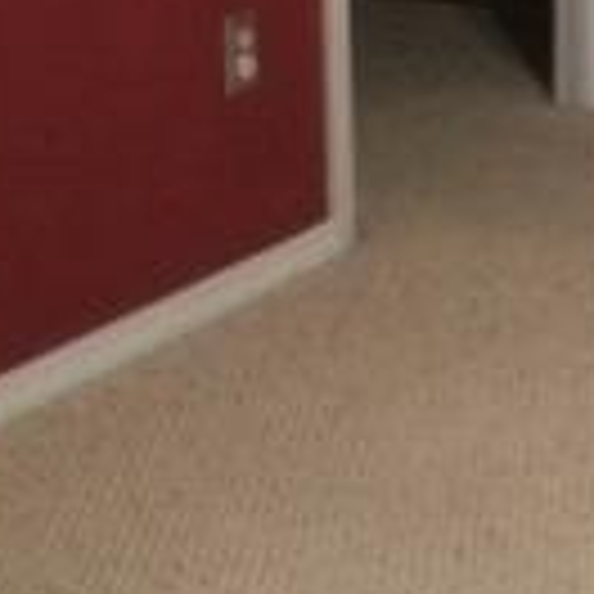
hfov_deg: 10.1
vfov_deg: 10.5
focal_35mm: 161
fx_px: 3126
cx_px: 1161
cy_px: -261
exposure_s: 1/24
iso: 320
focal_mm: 4.12
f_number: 2.2
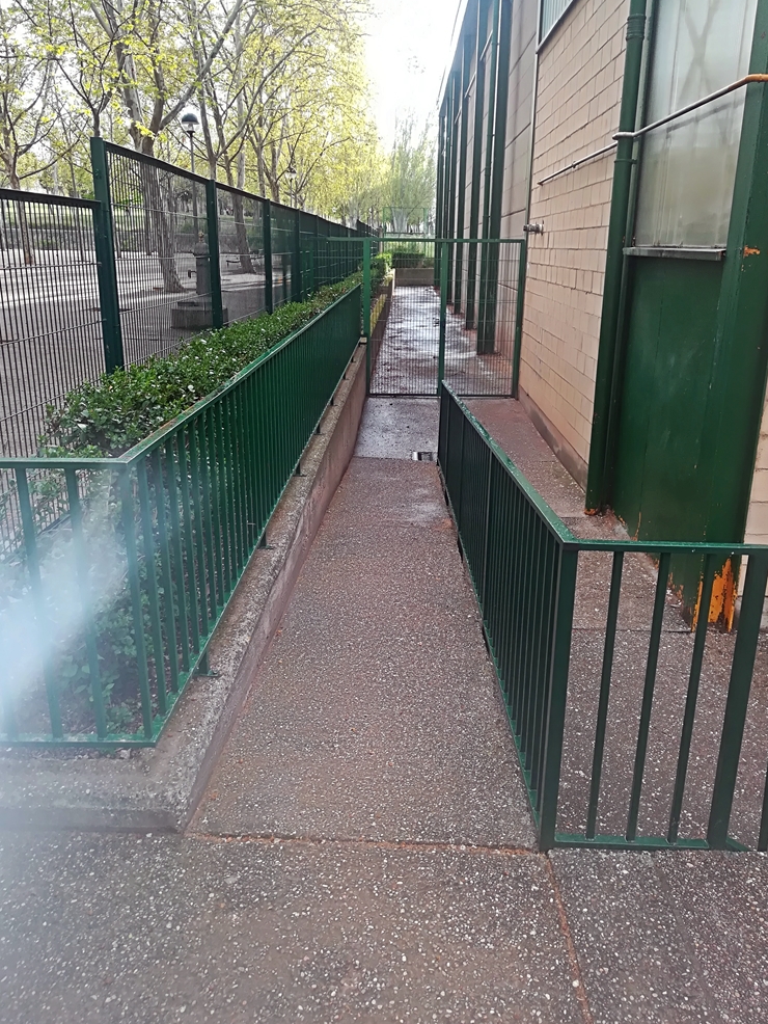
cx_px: 394
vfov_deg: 65.3
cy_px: 500
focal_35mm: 27
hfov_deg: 51.4
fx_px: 798
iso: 50
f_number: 2.2
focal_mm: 3.83
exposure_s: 1/100
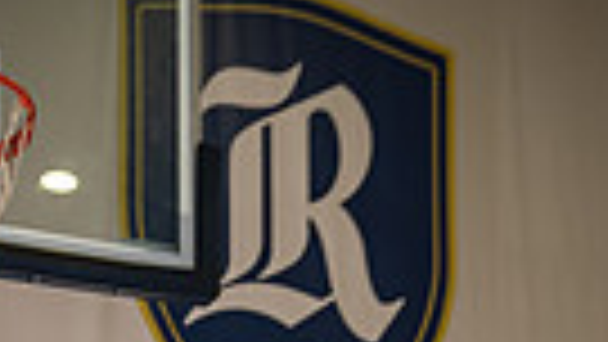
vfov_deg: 9.2
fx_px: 1806
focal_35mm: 112
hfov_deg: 18.7
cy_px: 927
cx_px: 45
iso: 400
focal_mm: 32
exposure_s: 1/250
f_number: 5
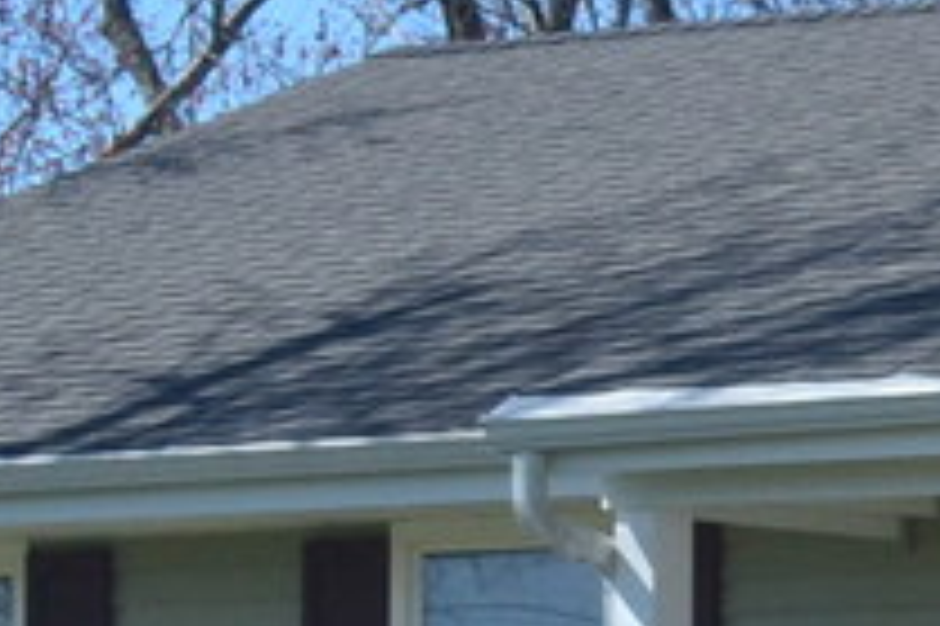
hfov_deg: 6.7
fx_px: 7279
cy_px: 1410
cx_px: 2869
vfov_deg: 4.8
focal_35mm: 279
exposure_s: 1/400
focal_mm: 24
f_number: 11
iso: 400
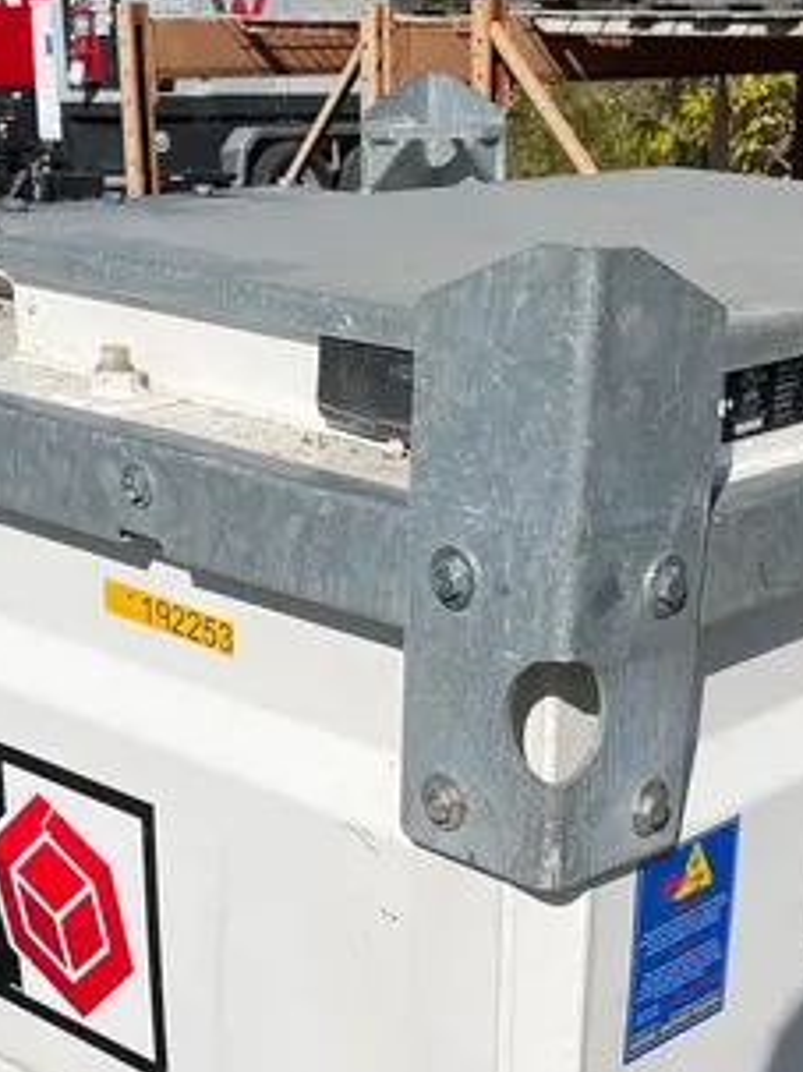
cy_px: 953
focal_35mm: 63
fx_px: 1950
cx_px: 442
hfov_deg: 23.3
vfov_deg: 29.5
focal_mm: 5.1
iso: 50
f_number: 1.6
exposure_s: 1/8403
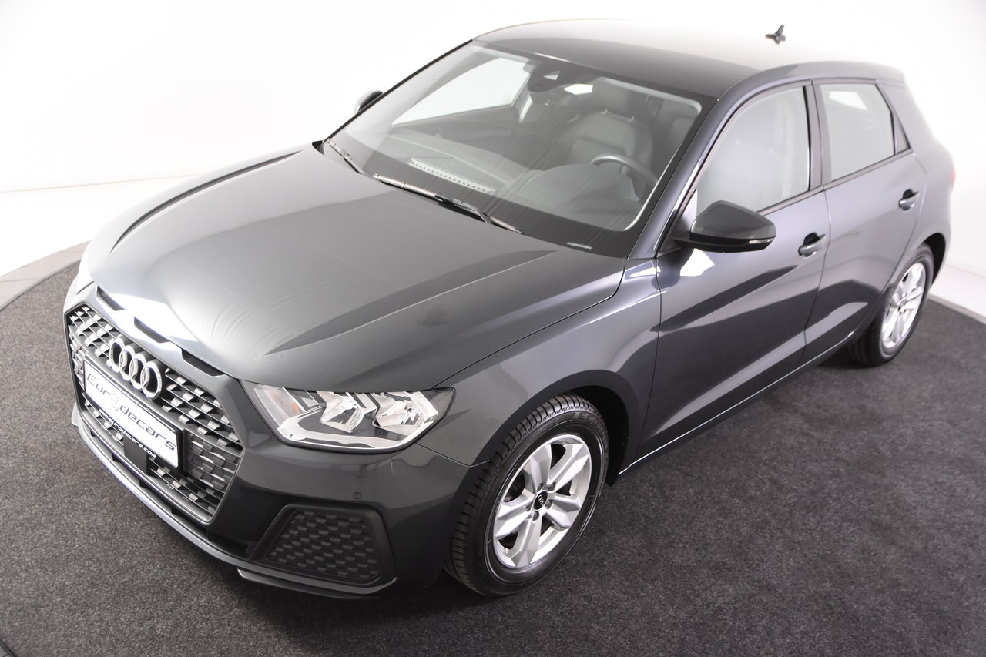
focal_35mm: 36
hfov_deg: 53.1
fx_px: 986
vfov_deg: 36.9
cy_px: 328
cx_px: 493
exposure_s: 1/40
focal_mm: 24
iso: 1600
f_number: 3.2
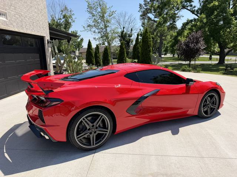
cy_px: 88
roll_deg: +2.4
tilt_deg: -10.8
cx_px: 118
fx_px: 164
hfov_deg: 71.6
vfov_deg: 56.8
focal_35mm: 24
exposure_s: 1/3759
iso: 80
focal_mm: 6.76
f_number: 1.78
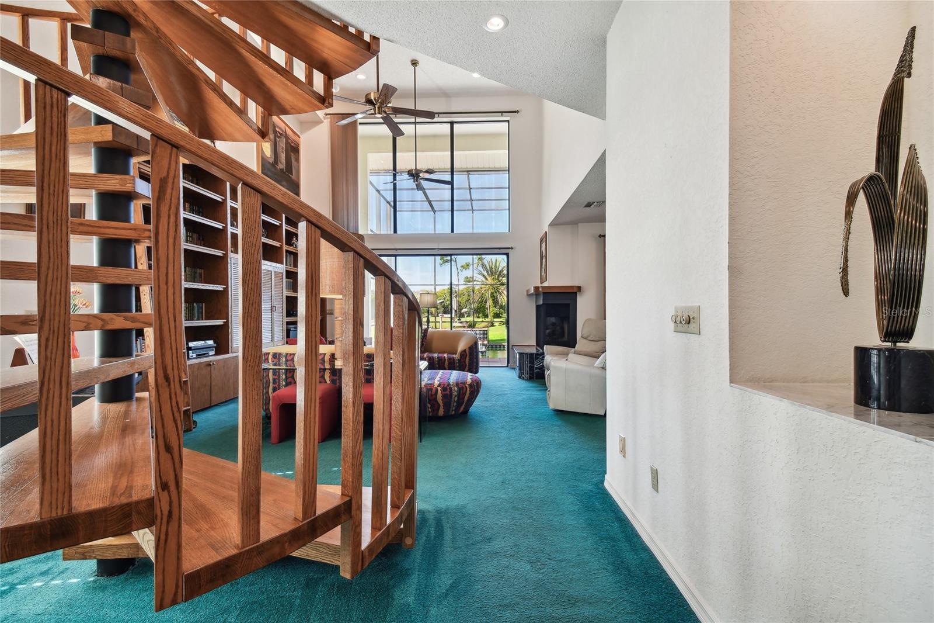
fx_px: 389
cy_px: 312
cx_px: 467
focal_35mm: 15
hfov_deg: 100.4
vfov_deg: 77.3
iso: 100
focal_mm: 10
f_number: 7.1
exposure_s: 1/4
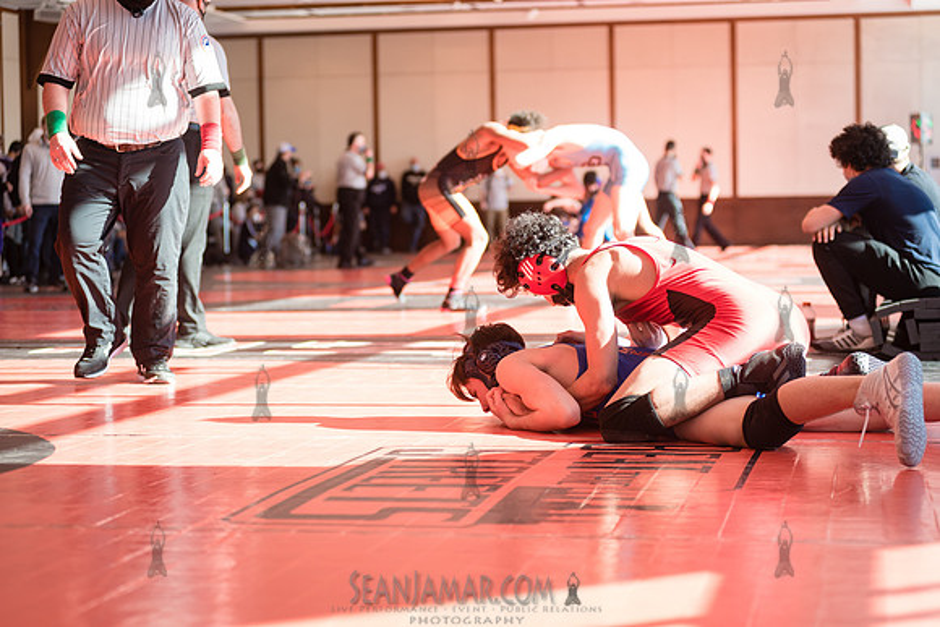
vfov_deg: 17.1
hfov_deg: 25.4
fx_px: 2089
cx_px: 470
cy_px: 314
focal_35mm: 80
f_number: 3.5
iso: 400
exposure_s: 1/400
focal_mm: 80
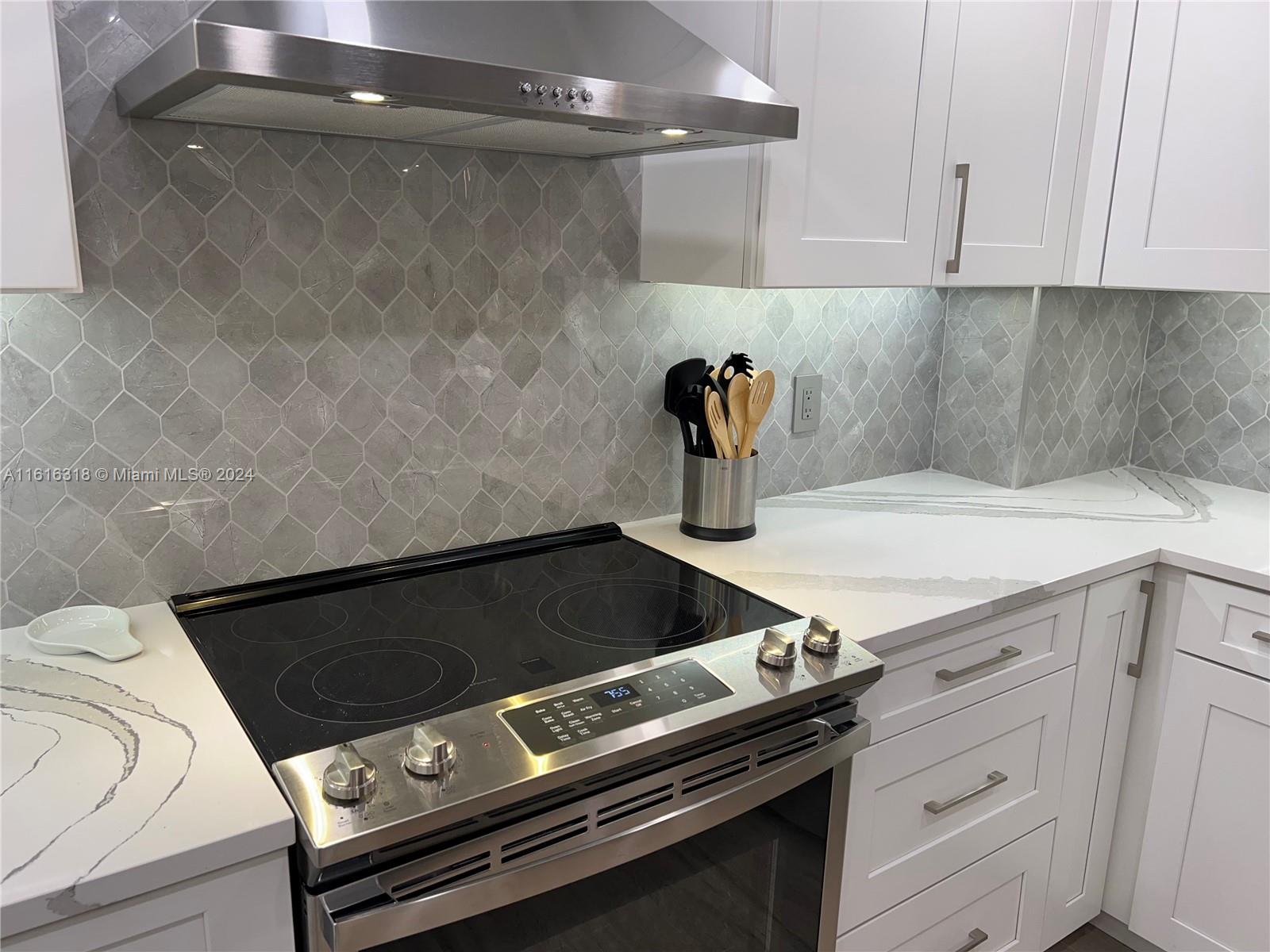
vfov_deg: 53.1
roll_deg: -1.2
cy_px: 476
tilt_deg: -14.4
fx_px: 954
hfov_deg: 67.3
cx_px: 635
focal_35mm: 26
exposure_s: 1/120
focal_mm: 5.7
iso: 50
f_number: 1.5
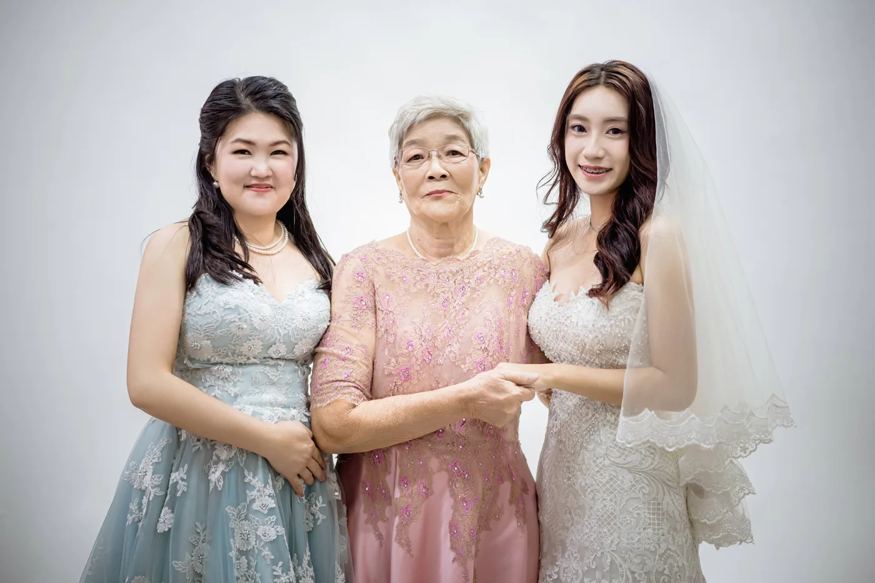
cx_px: 438
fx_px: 1337
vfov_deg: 24.6
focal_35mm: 55
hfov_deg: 36.3
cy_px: 292
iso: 1250
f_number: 1.8
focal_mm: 55
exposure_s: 1/160
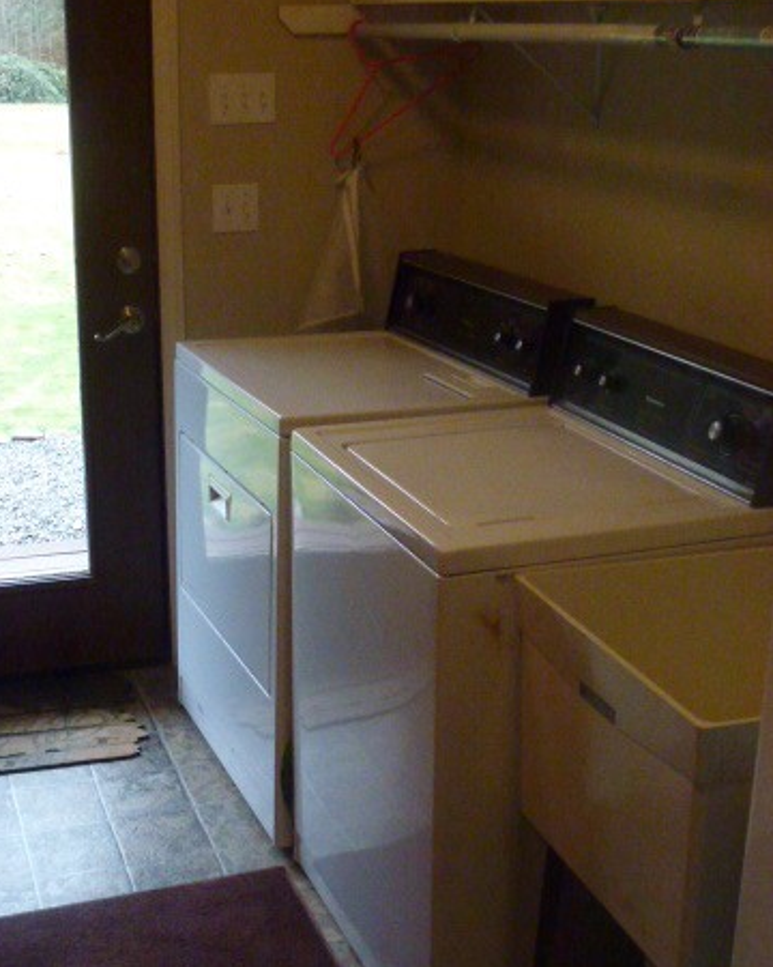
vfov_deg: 37.3
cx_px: 262
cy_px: 524
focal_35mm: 50
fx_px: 1430
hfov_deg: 30.0
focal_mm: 6.4
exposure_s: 1/60
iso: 800
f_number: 3.7
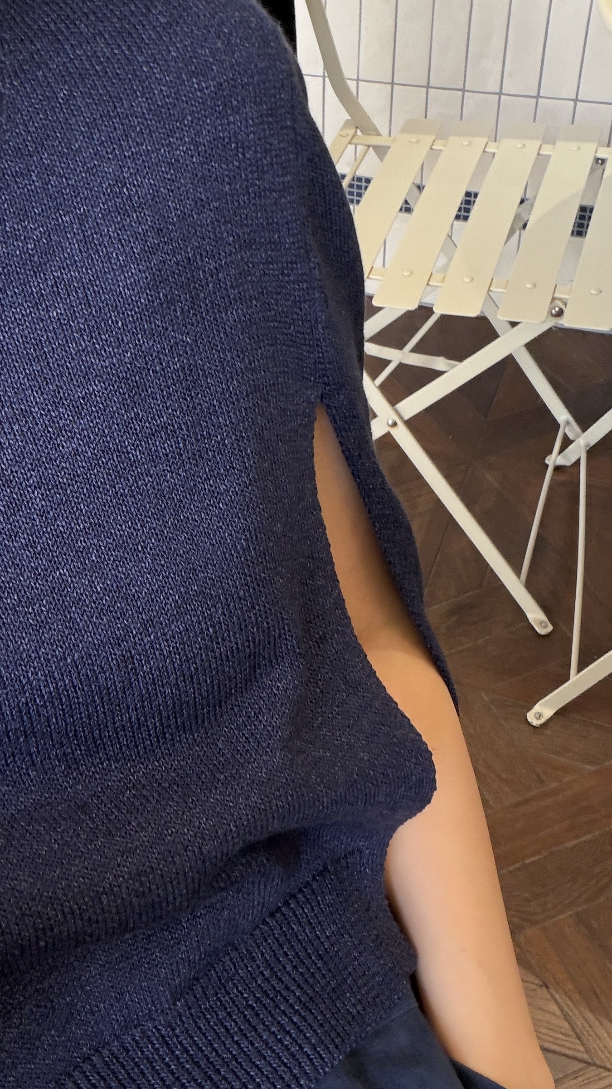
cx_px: 216
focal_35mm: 33
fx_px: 952
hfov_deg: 35.4
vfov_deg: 59.5
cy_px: 549
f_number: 1.9
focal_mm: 2.71
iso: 40
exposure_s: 1/60
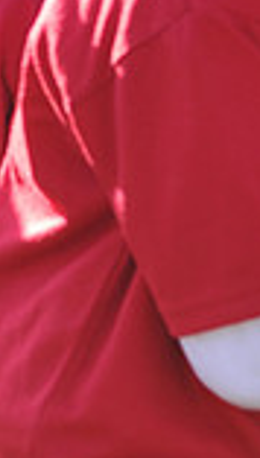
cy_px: -82
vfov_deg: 9.8
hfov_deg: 5.4
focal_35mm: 216
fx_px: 2632
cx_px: -464
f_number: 5
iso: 200
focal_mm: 56
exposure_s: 1/200
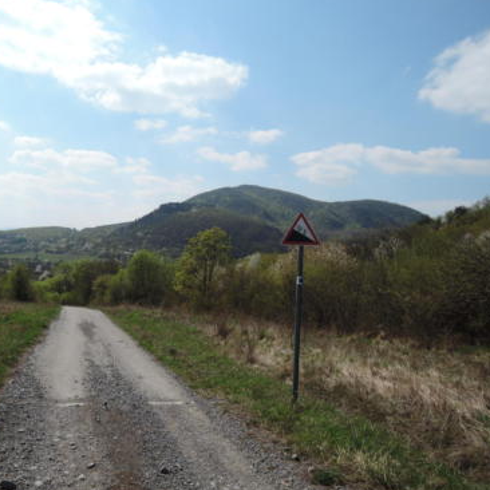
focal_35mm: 29
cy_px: 243
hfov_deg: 54.6
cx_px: 167
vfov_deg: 55.6
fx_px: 464
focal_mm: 5.1
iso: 80
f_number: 2.8
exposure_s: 1/320
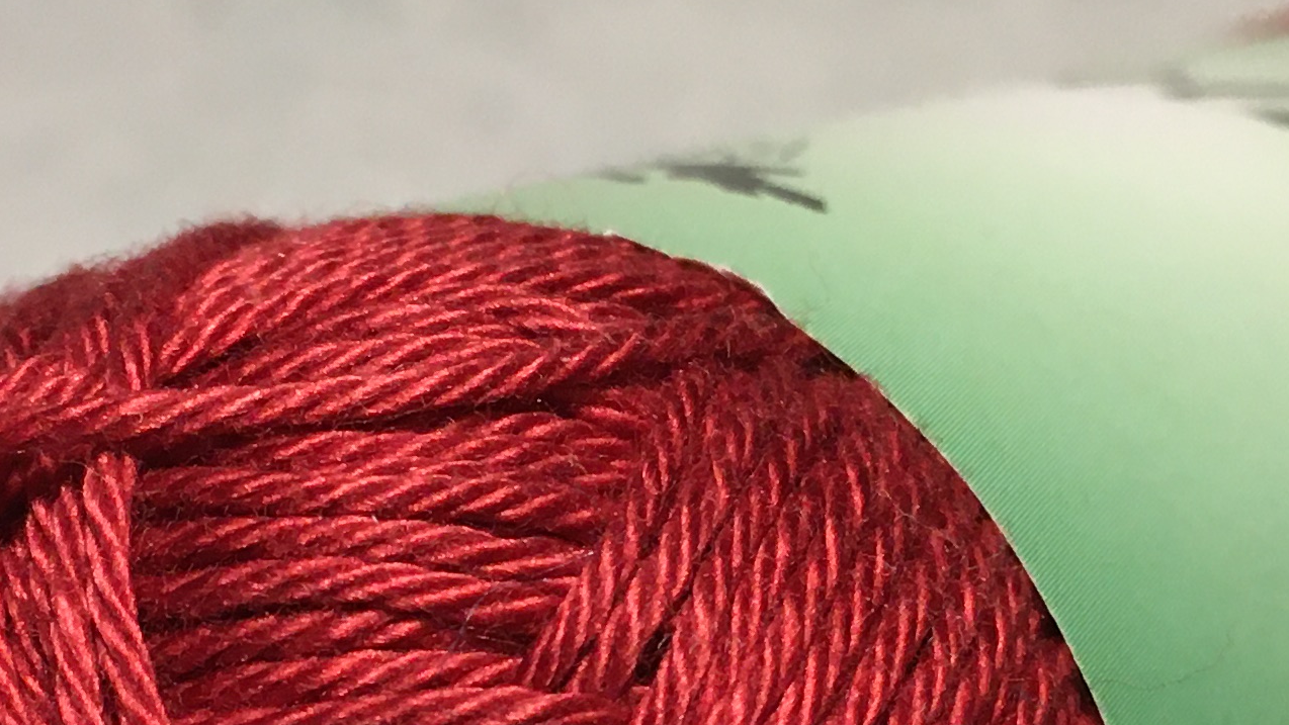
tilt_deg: -18.7
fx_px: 3418
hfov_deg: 21.4
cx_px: 613
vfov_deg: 11.9
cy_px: 807
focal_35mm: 100
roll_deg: -3.0
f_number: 2.2
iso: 50
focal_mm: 4.15
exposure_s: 1/33
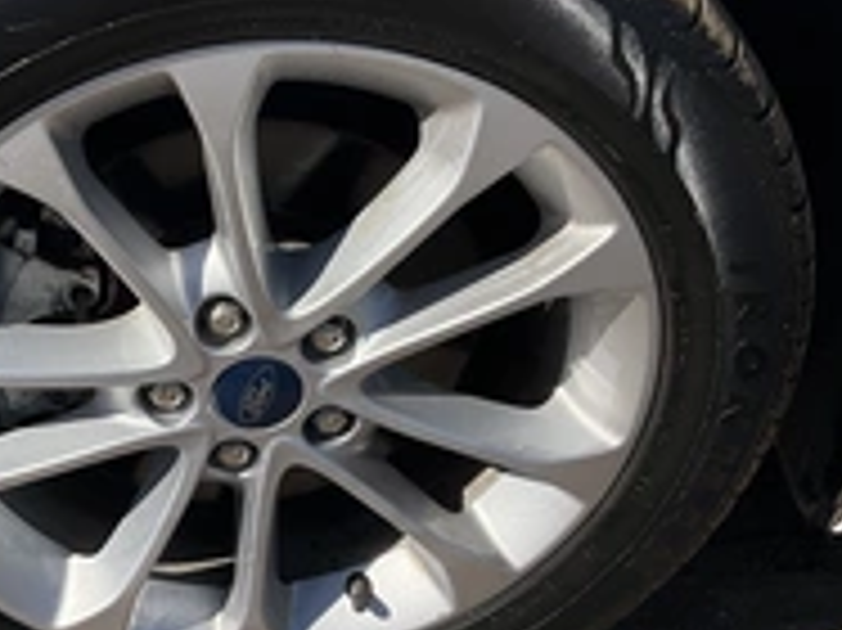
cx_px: 149
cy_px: 310
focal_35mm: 62
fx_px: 1507
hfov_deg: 30.3
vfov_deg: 23.6
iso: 25
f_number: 1.8
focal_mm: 3
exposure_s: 1/2227
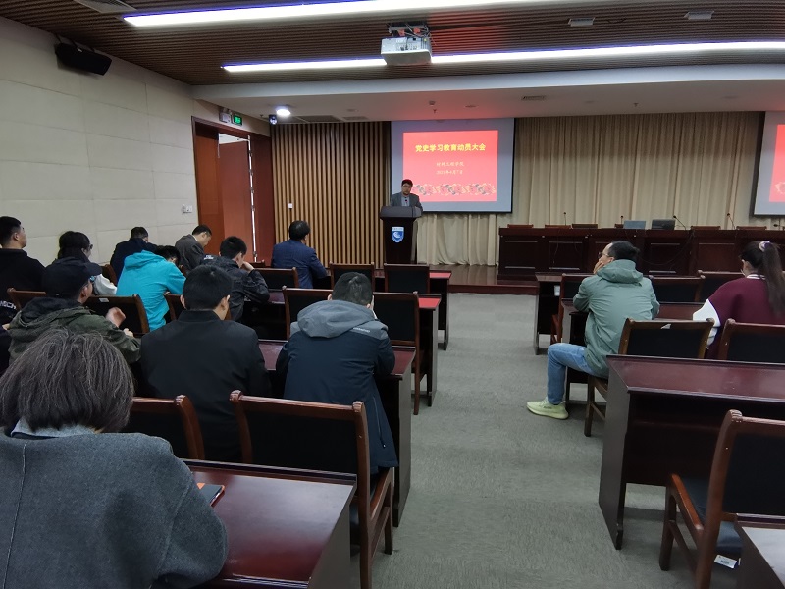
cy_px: 294
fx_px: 499
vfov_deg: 61.1
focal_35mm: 22
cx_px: 392
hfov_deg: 76.4
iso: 320
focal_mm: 2.23
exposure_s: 1/25
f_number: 2.2
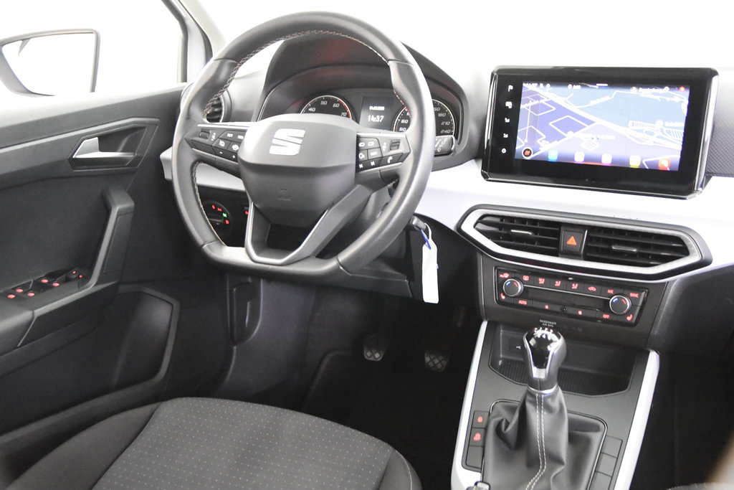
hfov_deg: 53.1
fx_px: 734
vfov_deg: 36.9
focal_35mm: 36
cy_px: 245
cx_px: 367
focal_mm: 24
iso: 10000
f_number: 3
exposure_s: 1/40
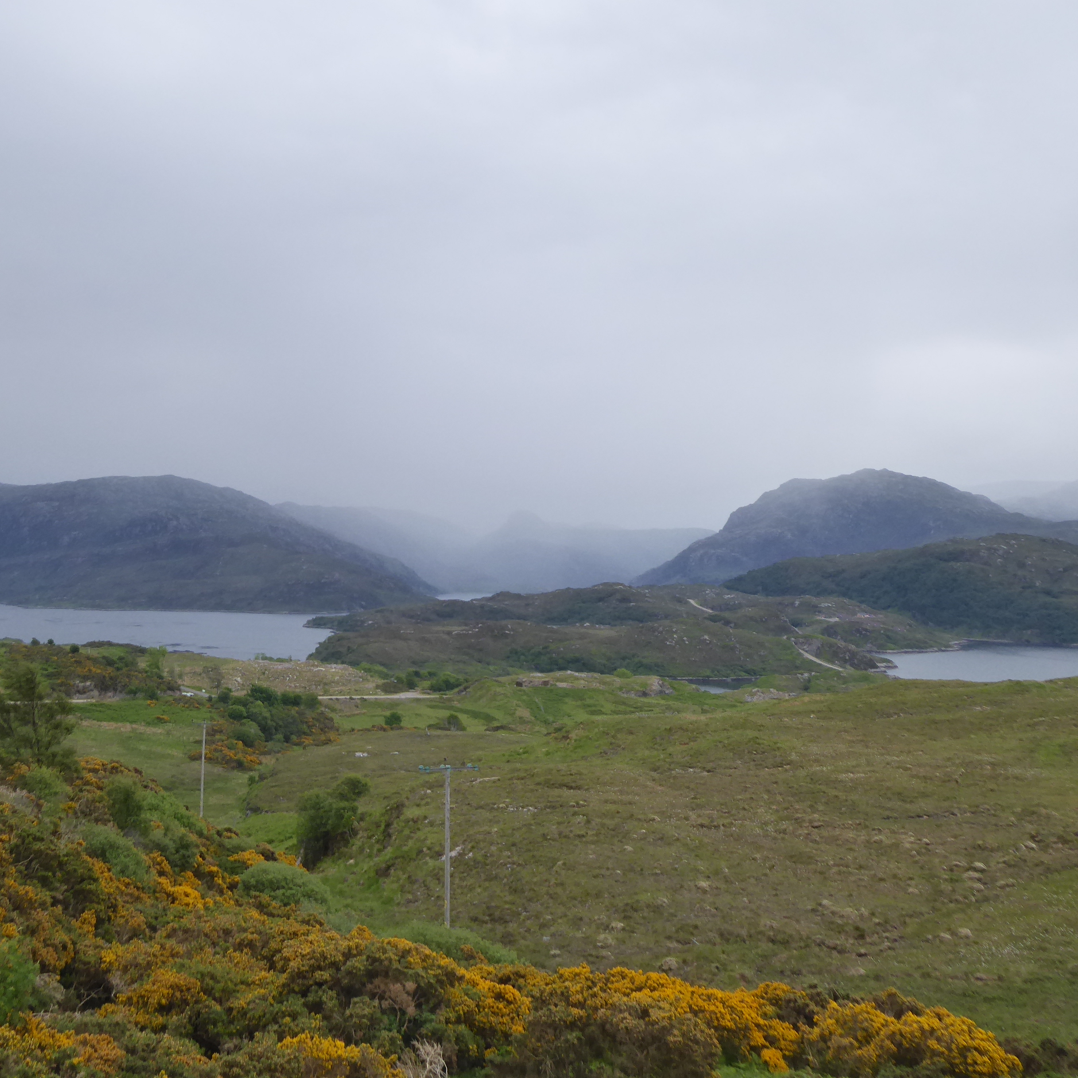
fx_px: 1656
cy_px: 543
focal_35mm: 47
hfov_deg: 36.0
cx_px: 460
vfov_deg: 36.1
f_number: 3.7
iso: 160
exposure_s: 1/640
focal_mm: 6.7
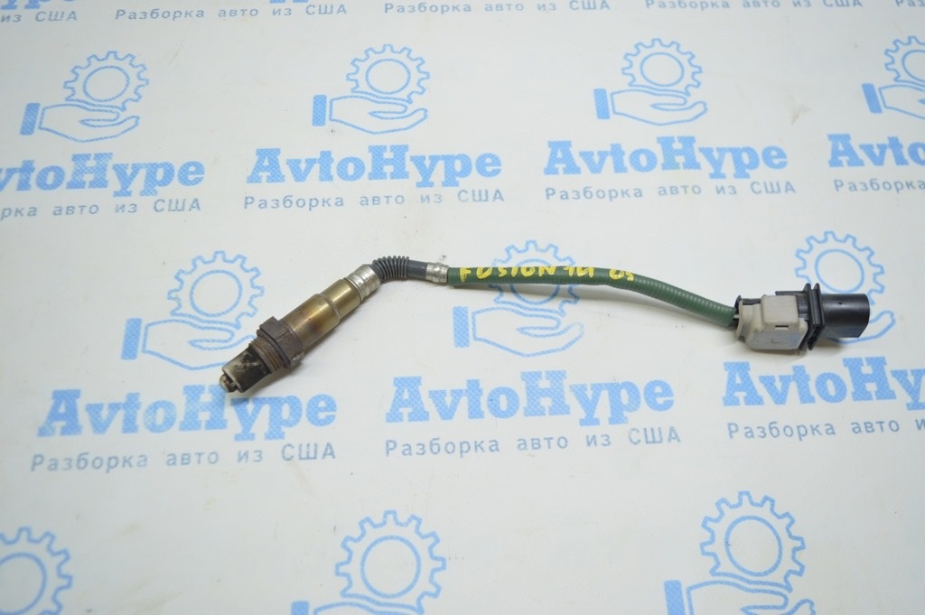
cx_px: 462
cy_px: 308
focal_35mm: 30
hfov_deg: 62.0
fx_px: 770
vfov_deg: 43.5
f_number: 3.5
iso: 400
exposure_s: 1/60
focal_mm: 20
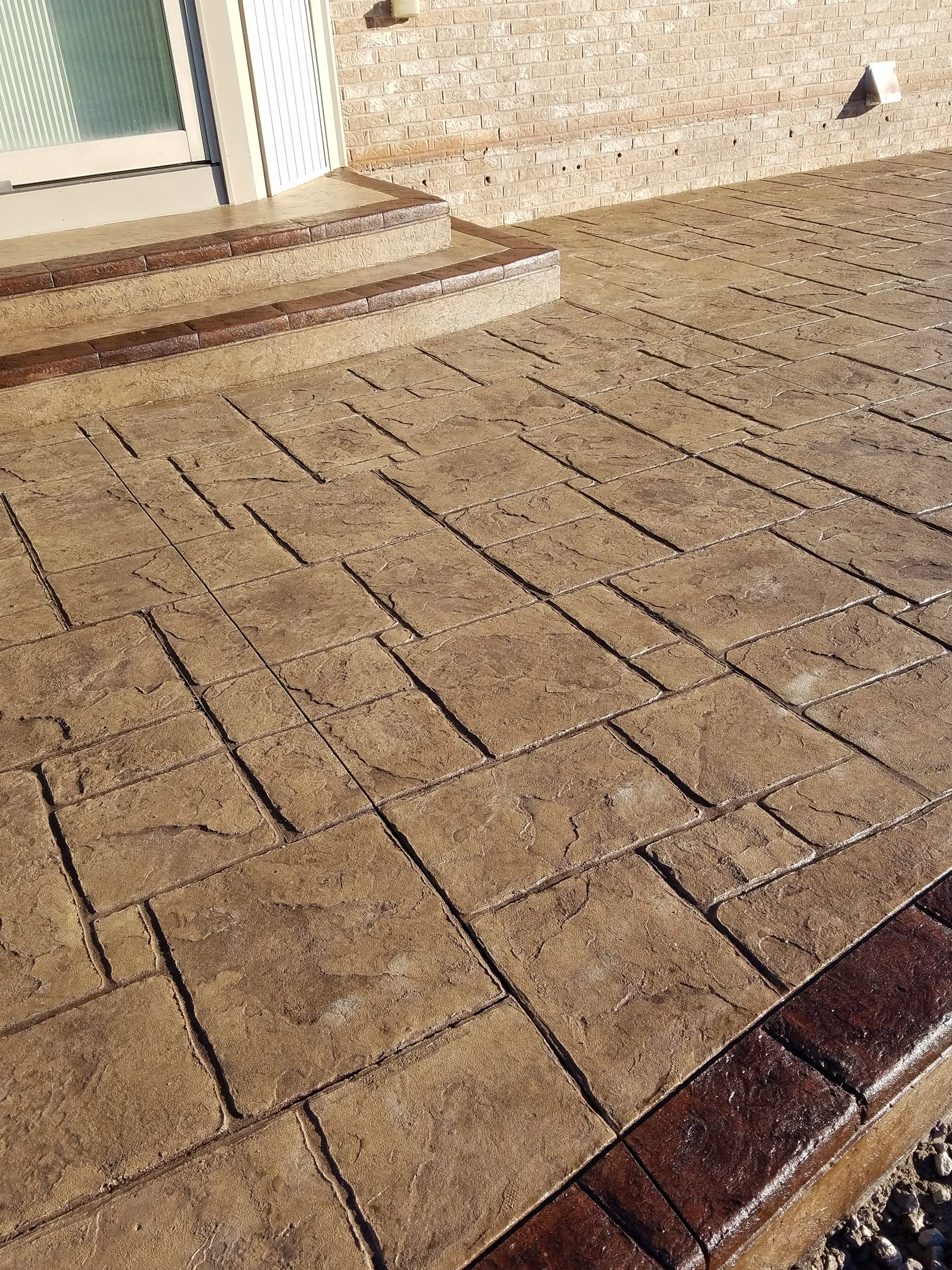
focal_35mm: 26
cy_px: 635
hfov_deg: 53.1
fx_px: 953
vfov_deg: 67.3
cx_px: 476
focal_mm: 4.2
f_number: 1.7
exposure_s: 1/1252
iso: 50
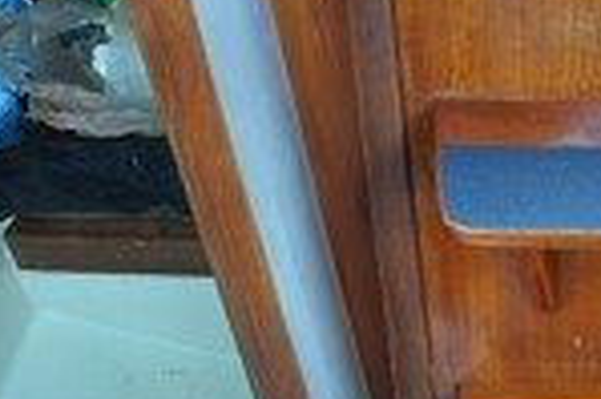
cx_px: 738
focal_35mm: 76
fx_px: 1267
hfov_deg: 24.0
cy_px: 113
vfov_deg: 17.8
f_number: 3.5
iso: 800
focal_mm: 18
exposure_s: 1/50
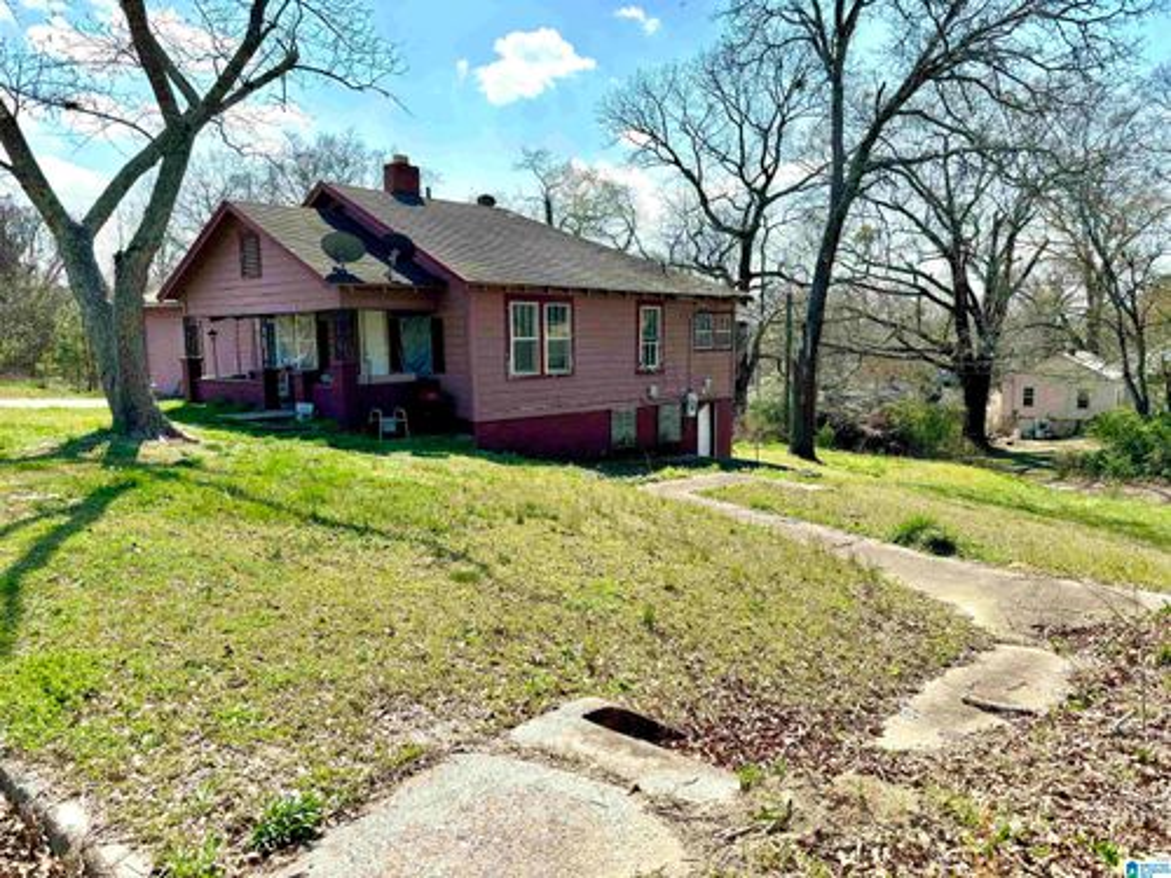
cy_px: 439
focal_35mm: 26
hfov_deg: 67.3
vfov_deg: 53.1
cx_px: 586
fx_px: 880
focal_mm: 5.96
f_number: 1.6
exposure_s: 1/2571
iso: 50
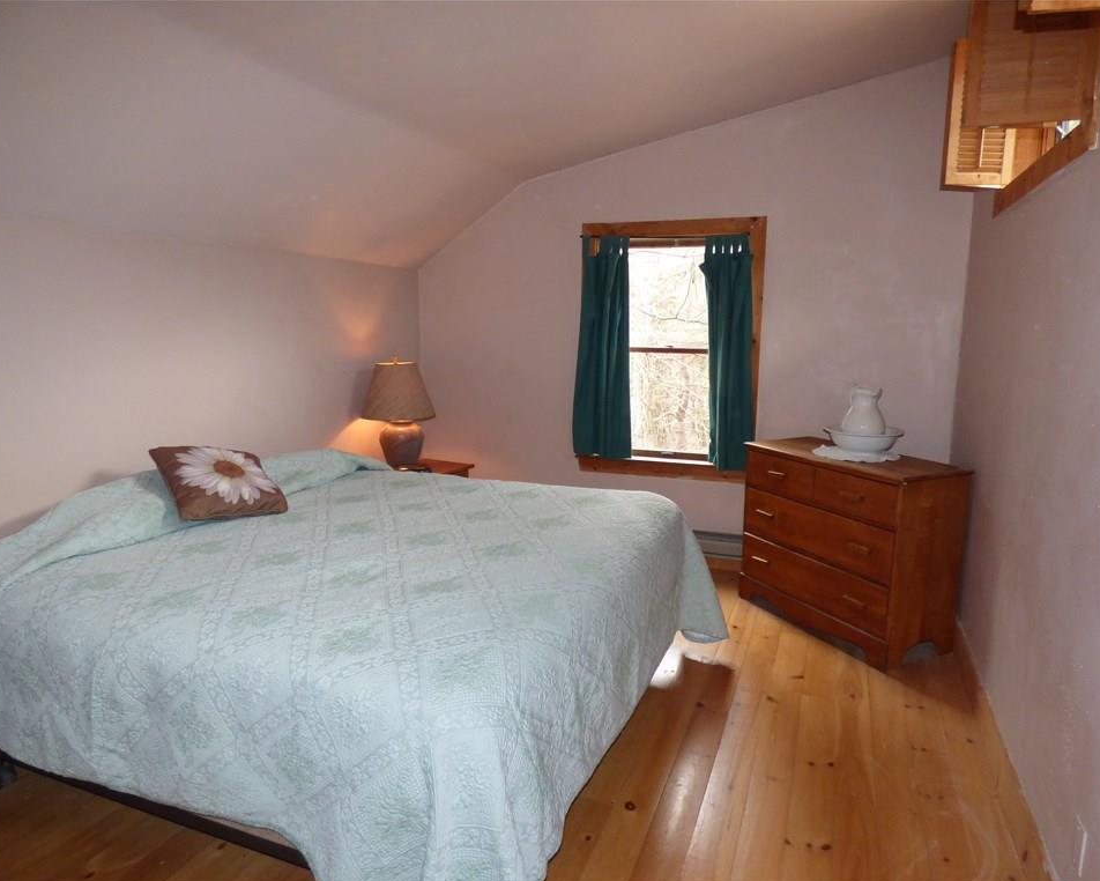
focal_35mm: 21
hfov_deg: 77.6
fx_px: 684
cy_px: 443
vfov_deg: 65.5
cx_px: 574
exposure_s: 1/60
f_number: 2.8
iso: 250
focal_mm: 3.58
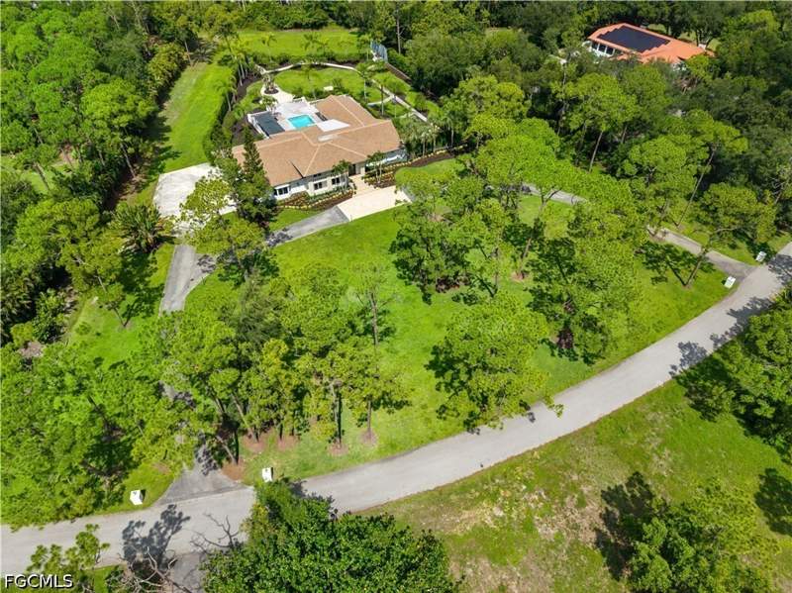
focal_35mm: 24
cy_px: 296
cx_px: 396
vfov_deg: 56.8
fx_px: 549
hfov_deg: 71.6
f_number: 1.8
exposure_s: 1/500
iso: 100
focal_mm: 8.67
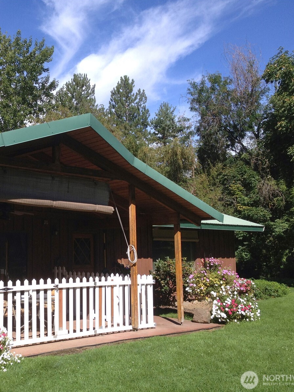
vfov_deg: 40.4
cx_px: 63
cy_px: 196
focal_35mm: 47
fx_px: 532
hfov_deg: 30.2
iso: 64
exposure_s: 1/1314
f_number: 2.4
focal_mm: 4.28
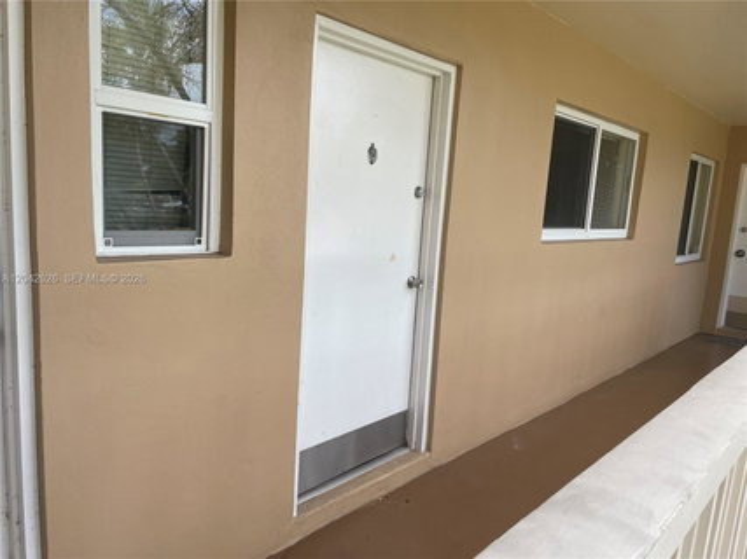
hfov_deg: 67.3
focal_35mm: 26
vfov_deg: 53.0
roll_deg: -3.7
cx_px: 374
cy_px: 280
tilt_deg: -8.0
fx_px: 561
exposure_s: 1/629
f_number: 1.6
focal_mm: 4.2
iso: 32
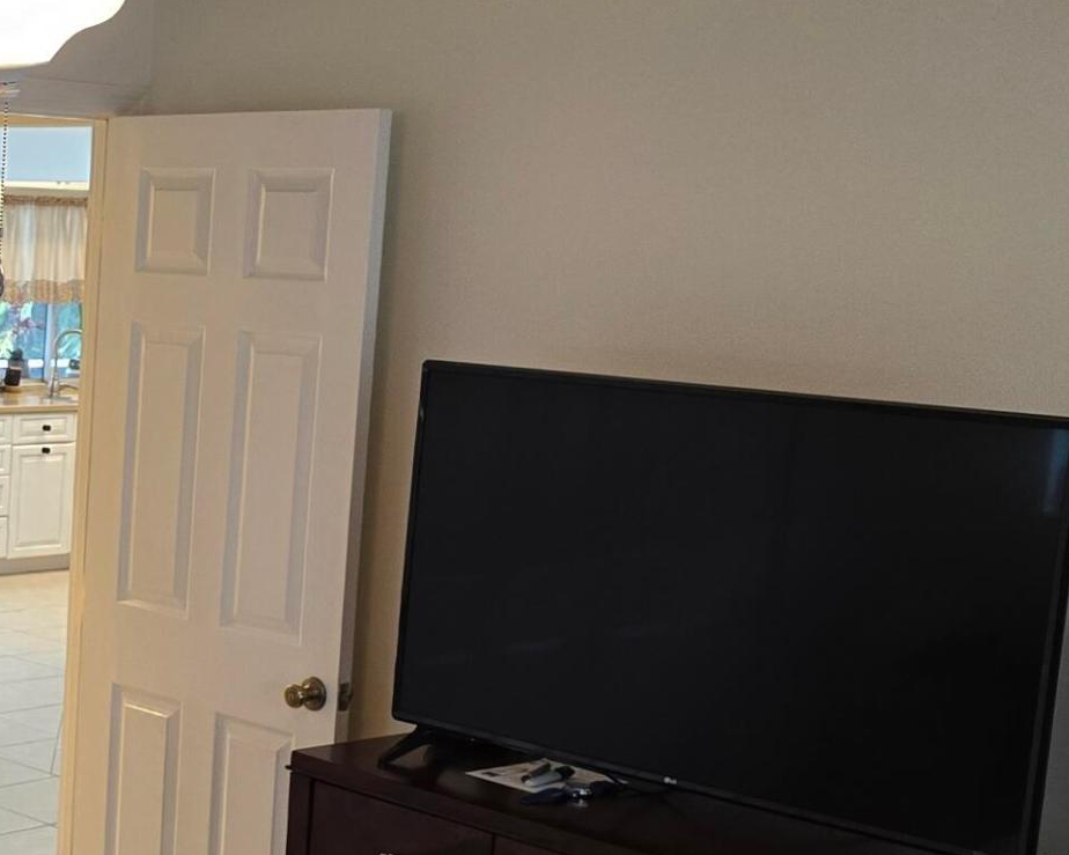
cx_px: -137
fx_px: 2214
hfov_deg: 25.0
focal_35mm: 70
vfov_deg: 21.8
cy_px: 581
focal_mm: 6.3
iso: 250
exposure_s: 1/120
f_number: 1.7
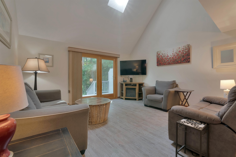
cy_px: 78
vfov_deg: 73.8
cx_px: 118
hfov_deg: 96.7
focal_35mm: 16
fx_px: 105
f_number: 8
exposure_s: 1/200
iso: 800
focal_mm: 16
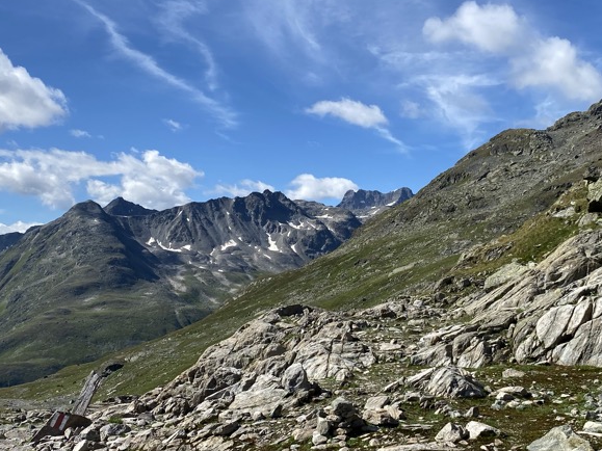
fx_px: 800
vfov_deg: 31.5
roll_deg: -0.6
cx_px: 391
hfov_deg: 40.8
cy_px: 242
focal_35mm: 46
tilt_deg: +1.4
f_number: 1.8
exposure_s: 1/3205
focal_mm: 4.25
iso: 32
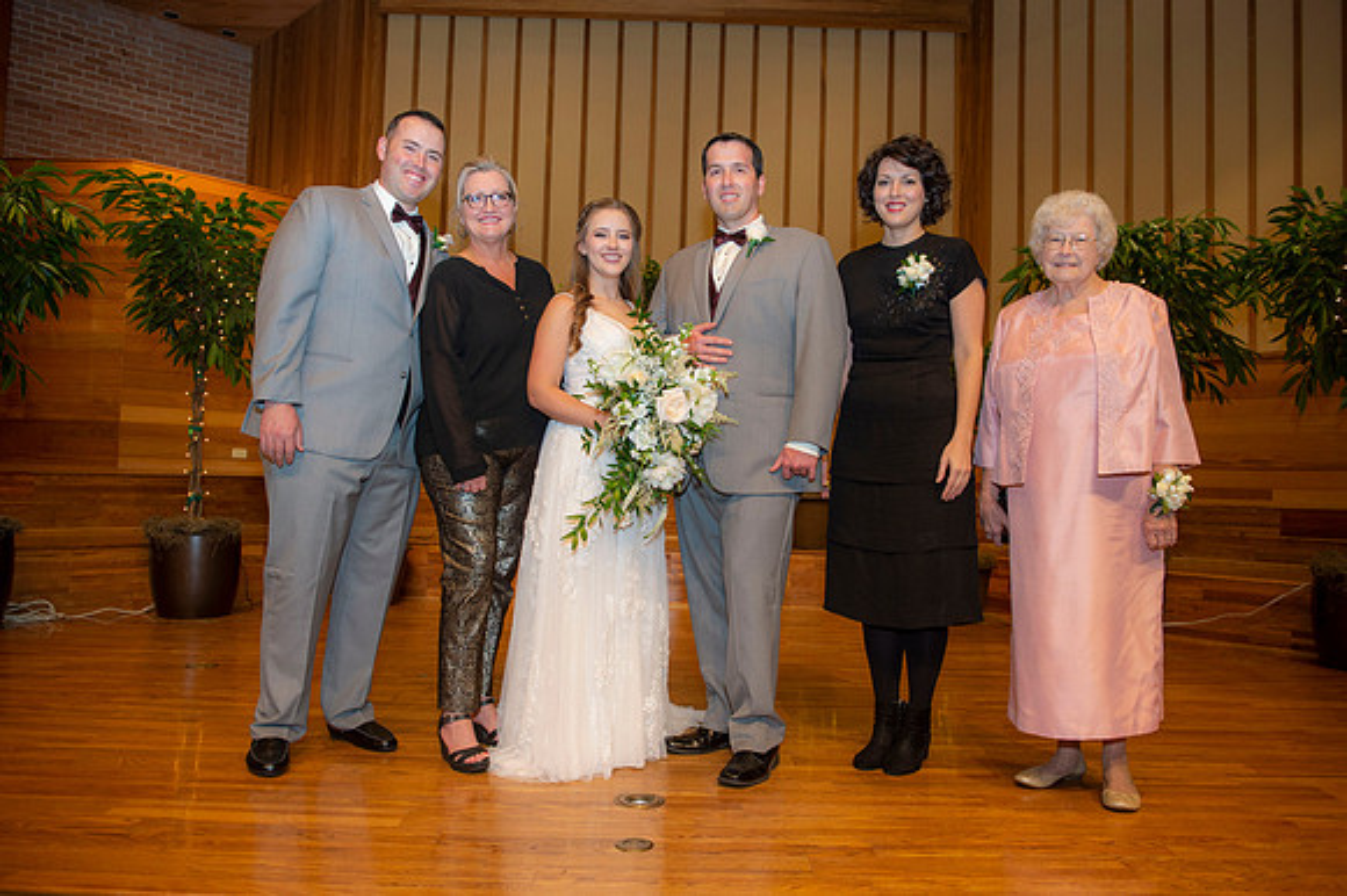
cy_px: 448
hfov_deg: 67.4
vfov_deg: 47.9
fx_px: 1010
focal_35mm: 27
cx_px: 674
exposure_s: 1/200
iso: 800
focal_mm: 27
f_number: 3.5
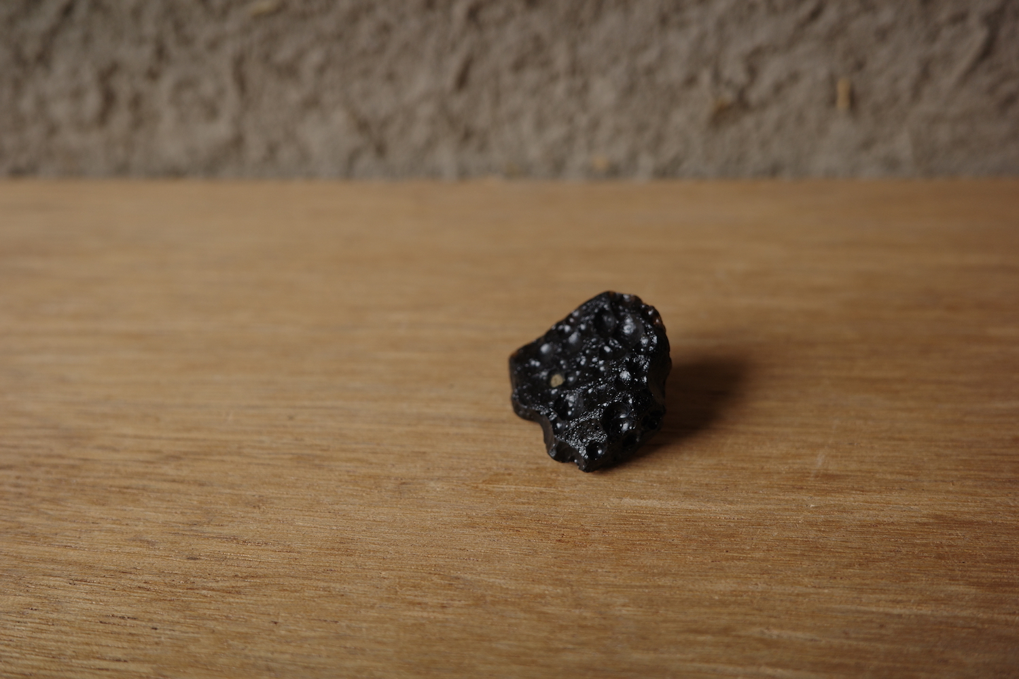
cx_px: 510
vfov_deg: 33.4
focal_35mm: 40
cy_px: 340
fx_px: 1132
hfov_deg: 48.5
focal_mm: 26
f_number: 4
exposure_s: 1/250
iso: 200
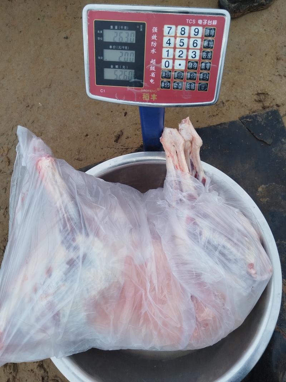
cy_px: 191
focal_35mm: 26
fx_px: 286
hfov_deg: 53.1
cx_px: 143
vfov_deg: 67.3
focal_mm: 4.95
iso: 100
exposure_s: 1/247
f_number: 1.9
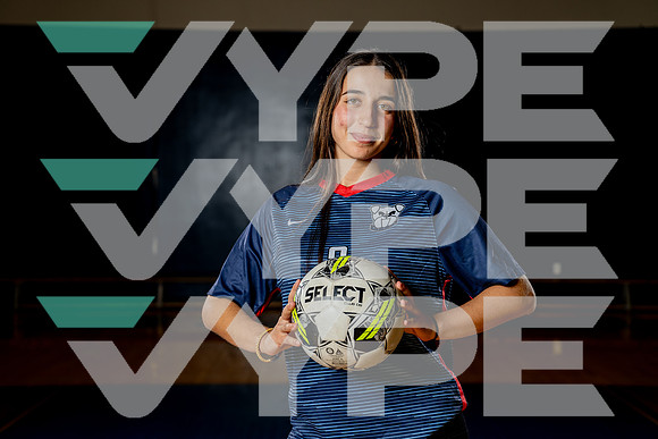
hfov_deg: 28.9
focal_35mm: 70
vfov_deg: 19.5
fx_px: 1278
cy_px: 220
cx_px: 329
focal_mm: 69
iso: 100
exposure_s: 1/250
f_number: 4
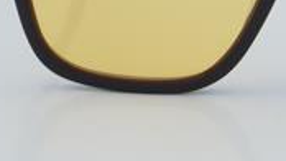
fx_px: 1504
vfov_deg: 6.1
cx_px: 307
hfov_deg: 10.7
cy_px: -25
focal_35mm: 198
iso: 100
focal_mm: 55
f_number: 32
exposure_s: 1/3
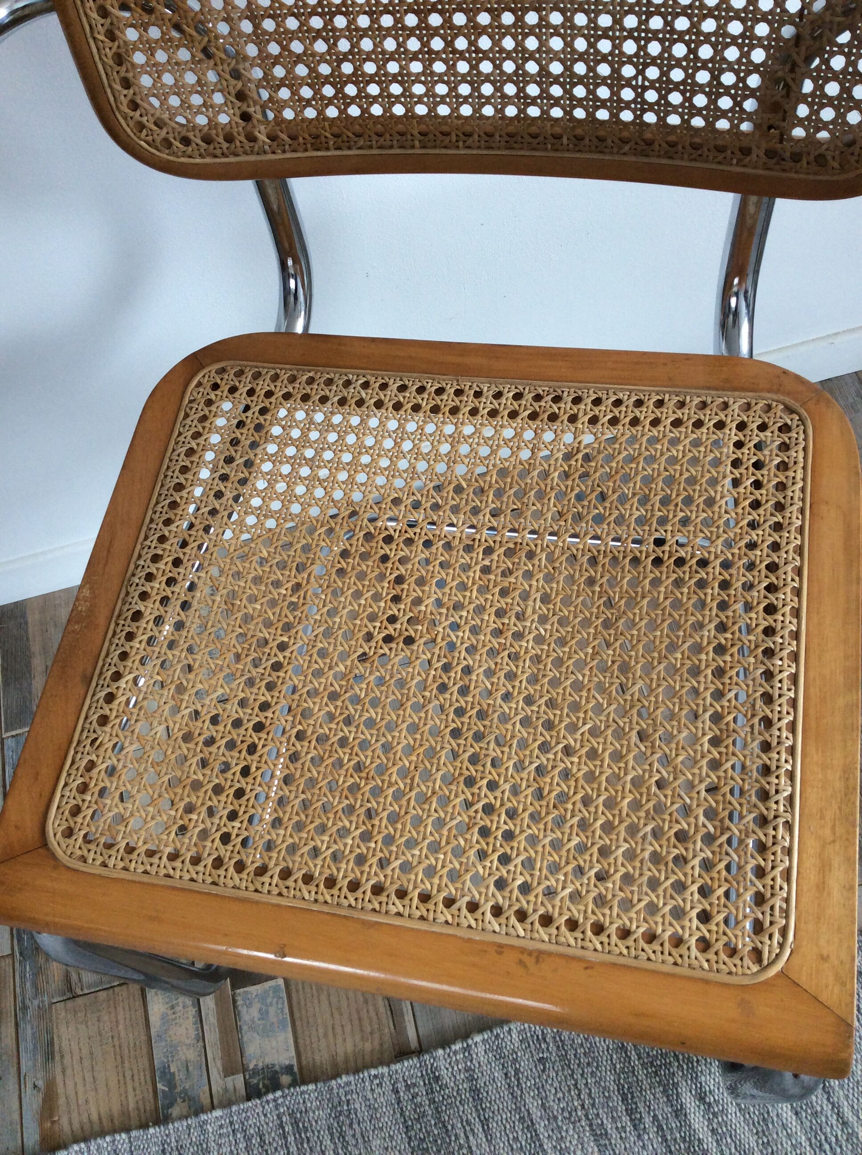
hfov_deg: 44.1
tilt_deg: -60.6
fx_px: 1065
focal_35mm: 32
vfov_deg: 56.9
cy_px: 578
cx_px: 431
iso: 64
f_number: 2.4
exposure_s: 1/100
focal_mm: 3.3
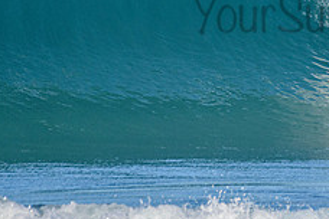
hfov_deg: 1.1
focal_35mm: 1908
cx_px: 342
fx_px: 17436
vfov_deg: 0.7
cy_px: -1
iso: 400
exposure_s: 1/2000
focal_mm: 500
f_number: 5.6
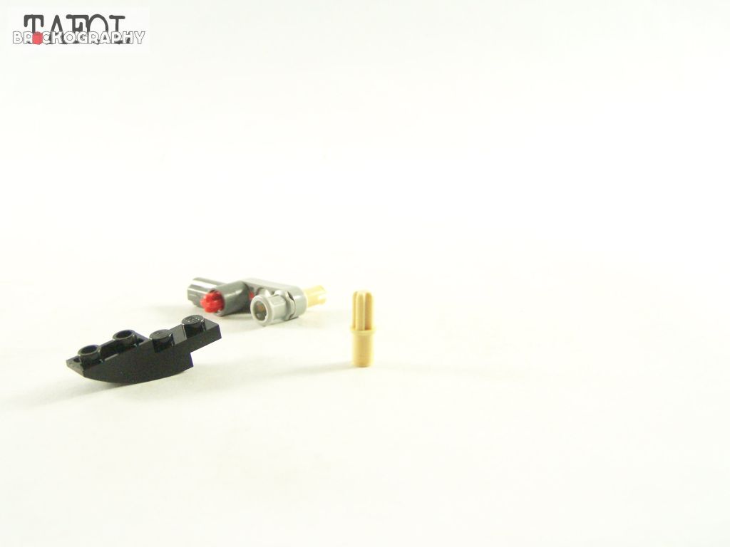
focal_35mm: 51
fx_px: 1076
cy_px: 274
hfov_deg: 37.5
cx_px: 365
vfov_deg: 28.6
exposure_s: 1/60
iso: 400
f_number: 3.2
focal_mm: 8.5
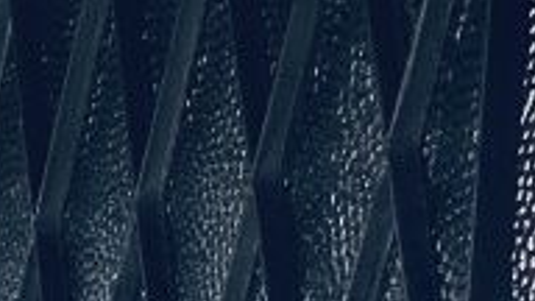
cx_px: -1067
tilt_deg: -5.1
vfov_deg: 5.4
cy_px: 931
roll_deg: -0.8
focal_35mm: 211
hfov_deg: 8.5
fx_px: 2993
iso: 25
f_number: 2.2
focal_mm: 4.15
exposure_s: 1/176
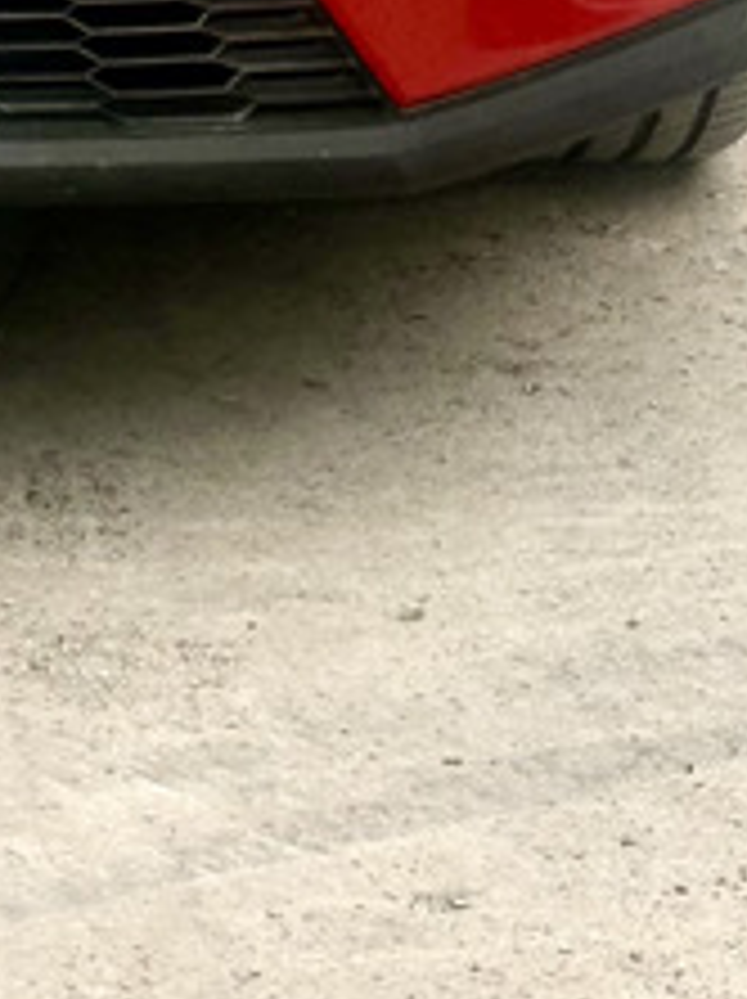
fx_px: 6919
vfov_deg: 7.9
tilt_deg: -8.1
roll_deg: -1.3
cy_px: -900
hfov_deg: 6.1
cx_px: -387
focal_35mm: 240
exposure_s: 1/973
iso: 40
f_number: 1.6
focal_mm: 5.96
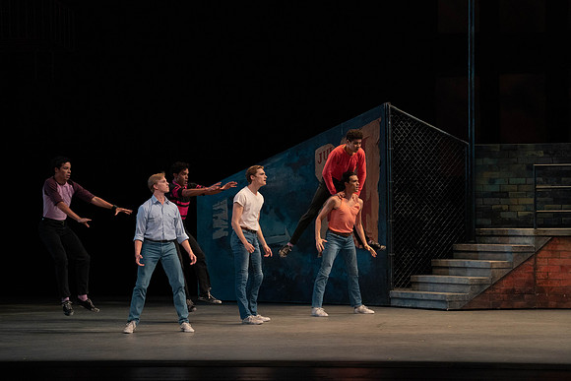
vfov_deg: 9.3
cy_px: 190
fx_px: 2348
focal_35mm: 148
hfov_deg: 13.9
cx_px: 286
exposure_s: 1/400
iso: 3200
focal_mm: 148
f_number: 4.5
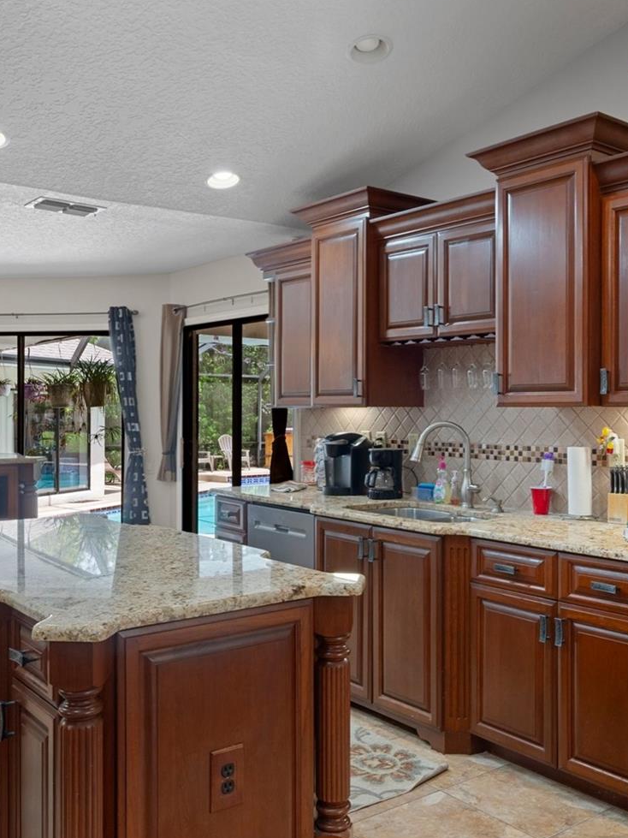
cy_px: 416
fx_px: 798
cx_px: 340
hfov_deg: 42.9
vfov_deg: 55.4
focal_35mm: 33
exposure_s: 1
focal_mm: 14
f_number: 8
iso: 250
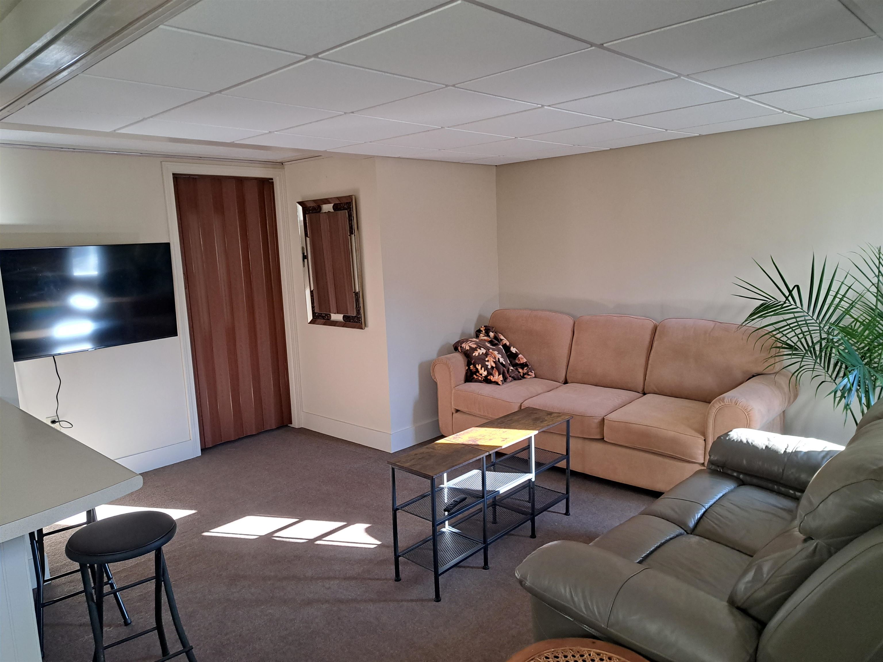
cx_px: 442
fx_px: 612
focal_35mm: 24
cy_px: 331
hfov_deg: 71.6
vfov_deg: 56.8
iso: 320
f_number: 1.8
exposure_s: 1/60
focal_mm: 5.23
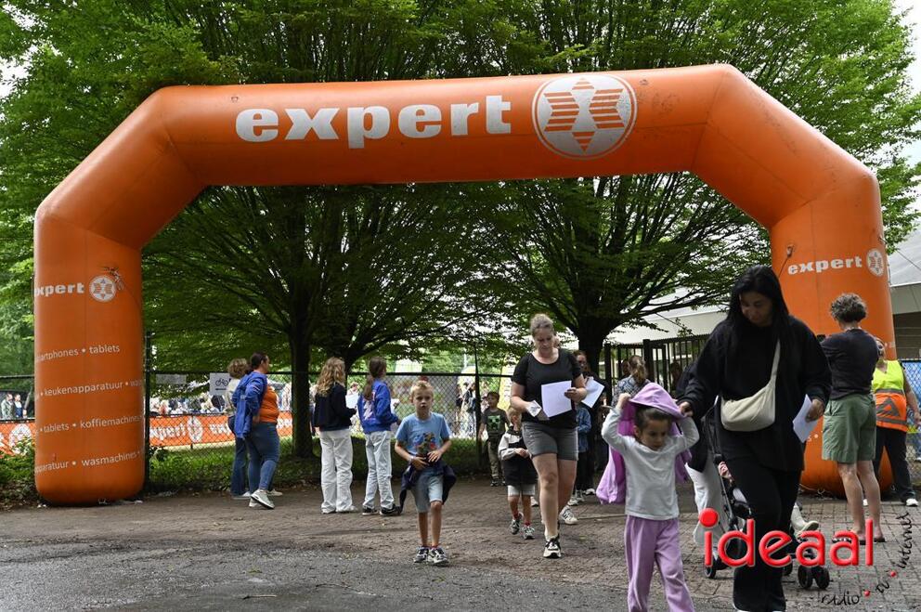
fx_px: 1022
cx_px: 460
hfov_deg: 48.5
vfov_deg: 33.3
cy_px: 306
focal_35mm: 40
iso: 220
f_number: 4
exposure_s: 1/250
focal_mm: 40
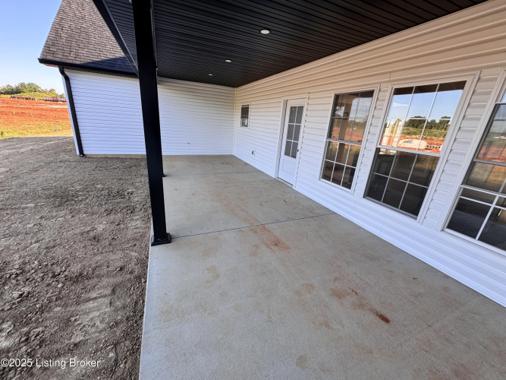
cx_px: 253
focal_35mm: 14
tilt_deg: -18.7
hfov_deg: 102.1
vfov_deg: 85.7
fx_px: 205
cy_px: 190
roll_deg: -4.1
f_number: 2.2
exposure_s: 1/190
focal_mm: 2.22
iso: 40
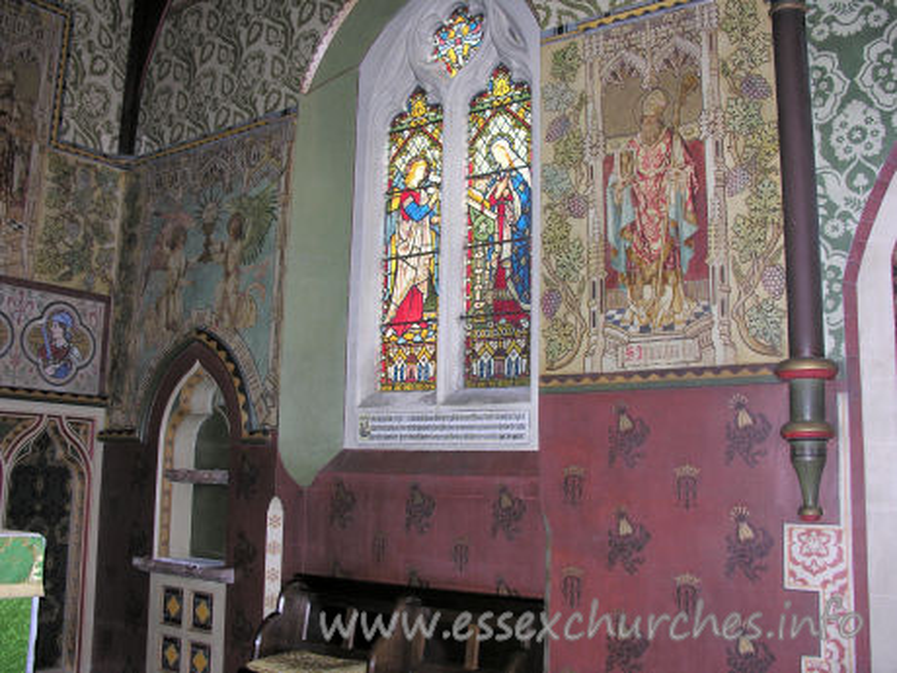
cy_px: 336
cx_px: 448
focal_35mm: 35
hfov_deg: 52.6
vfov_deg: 40.7
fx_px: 907
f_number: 2.8
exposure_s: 1/60.1
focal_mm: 8.9
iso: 98
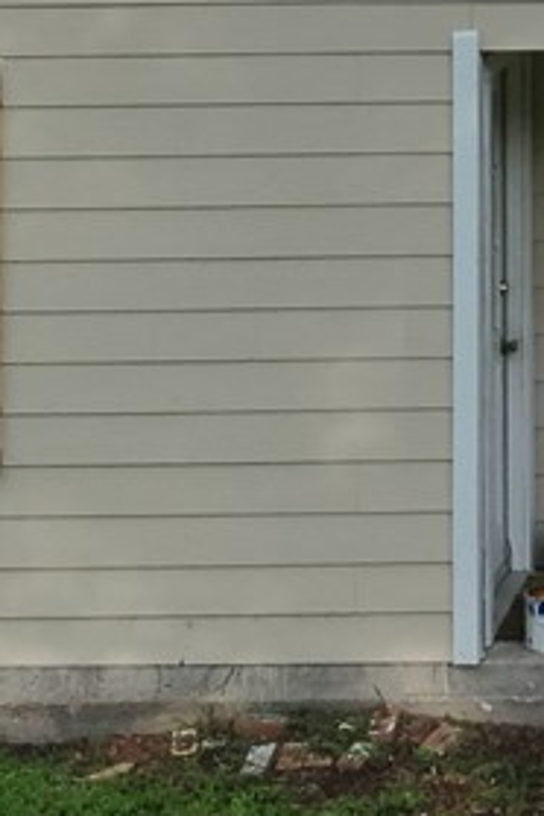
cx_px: 1167
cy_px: -377
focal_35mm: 183
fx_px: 4148
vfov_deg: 10.9
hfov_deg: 7.2
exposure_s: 1/320
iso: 310
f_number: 1.8
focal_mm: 8.67
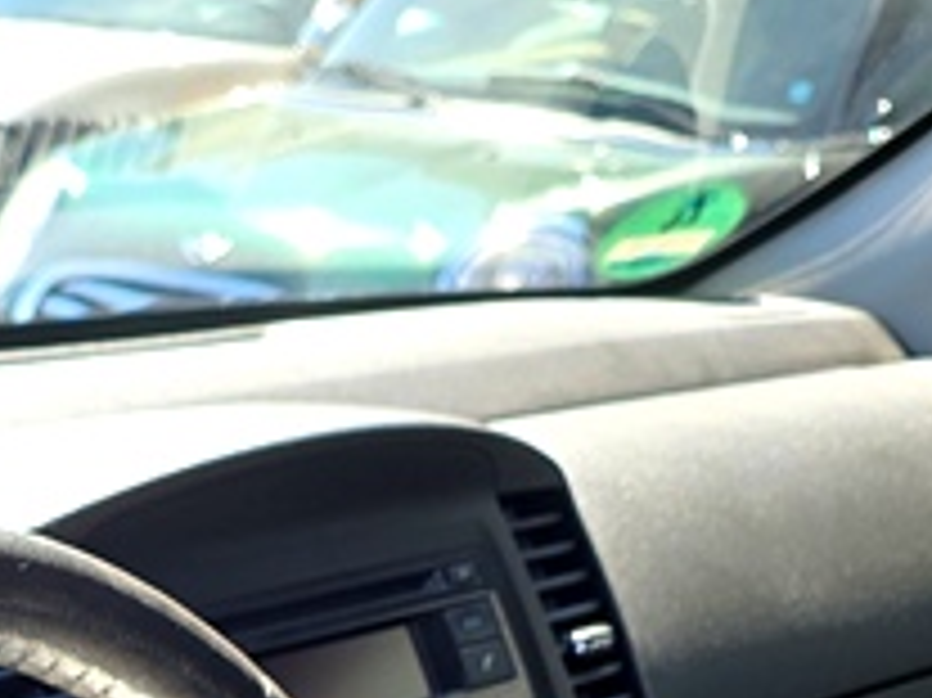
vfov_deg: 10.9
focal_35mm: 114
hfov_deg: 16.8
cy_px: 1711
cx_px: -50
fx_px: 3068
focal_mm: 6.3
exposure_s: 1/180
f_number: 1.7
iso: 16
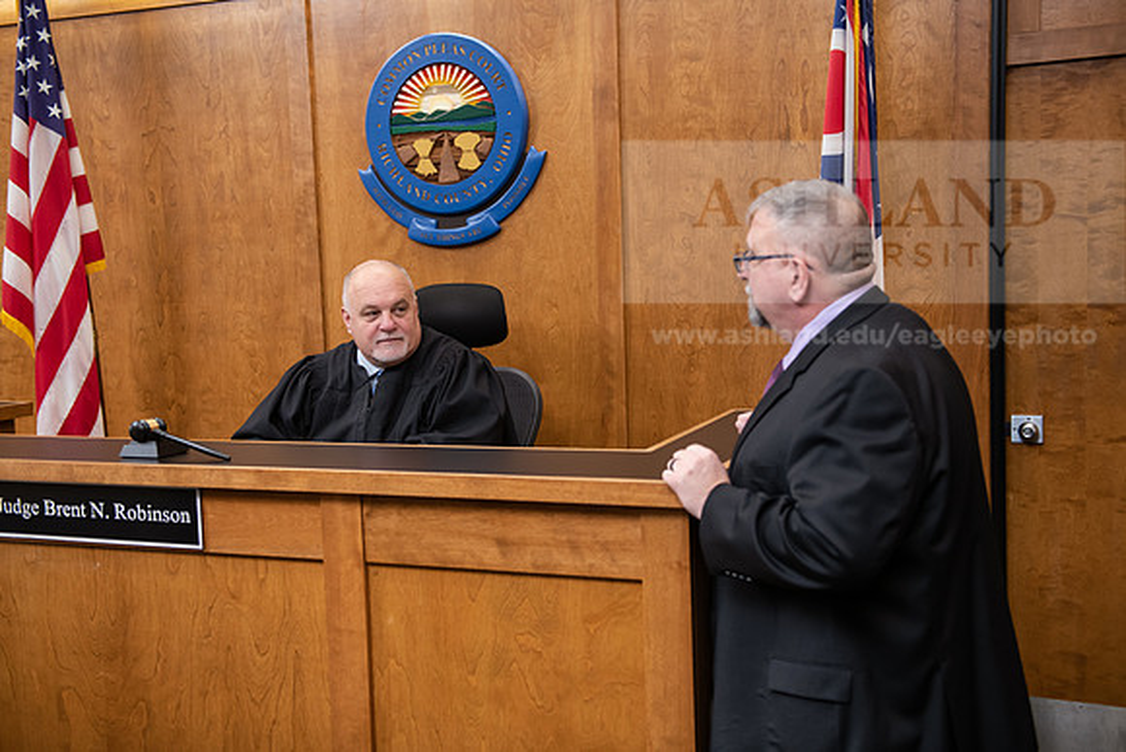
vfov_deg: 33.4
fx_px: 1251
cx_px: 563
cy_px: 376
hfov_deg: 48.4
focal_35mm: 40
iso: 1250
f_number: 3.2
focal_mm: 40
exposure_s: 1/200
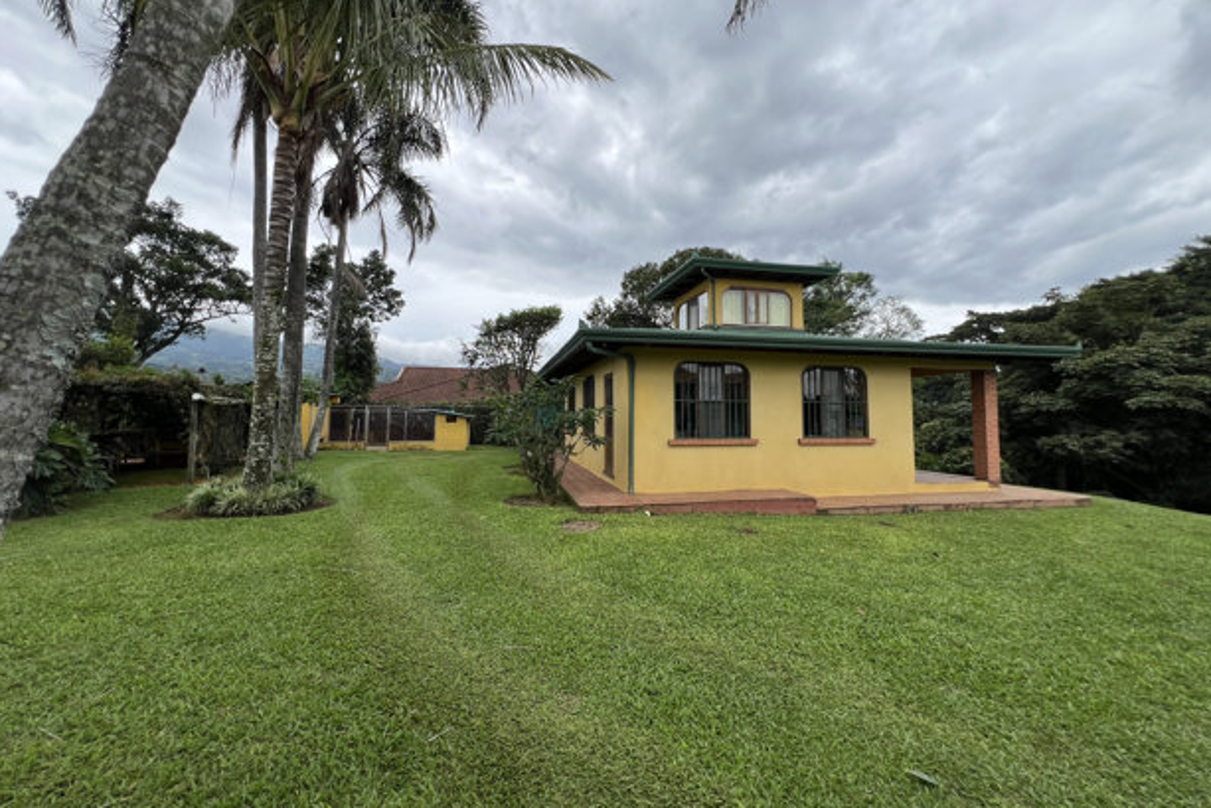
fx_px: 471
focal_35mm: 14
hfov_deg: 104.2
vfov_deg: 81.2
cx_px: 617
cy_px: 383
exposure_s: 1/1024
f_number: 1.8
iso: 32
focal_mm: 1.57
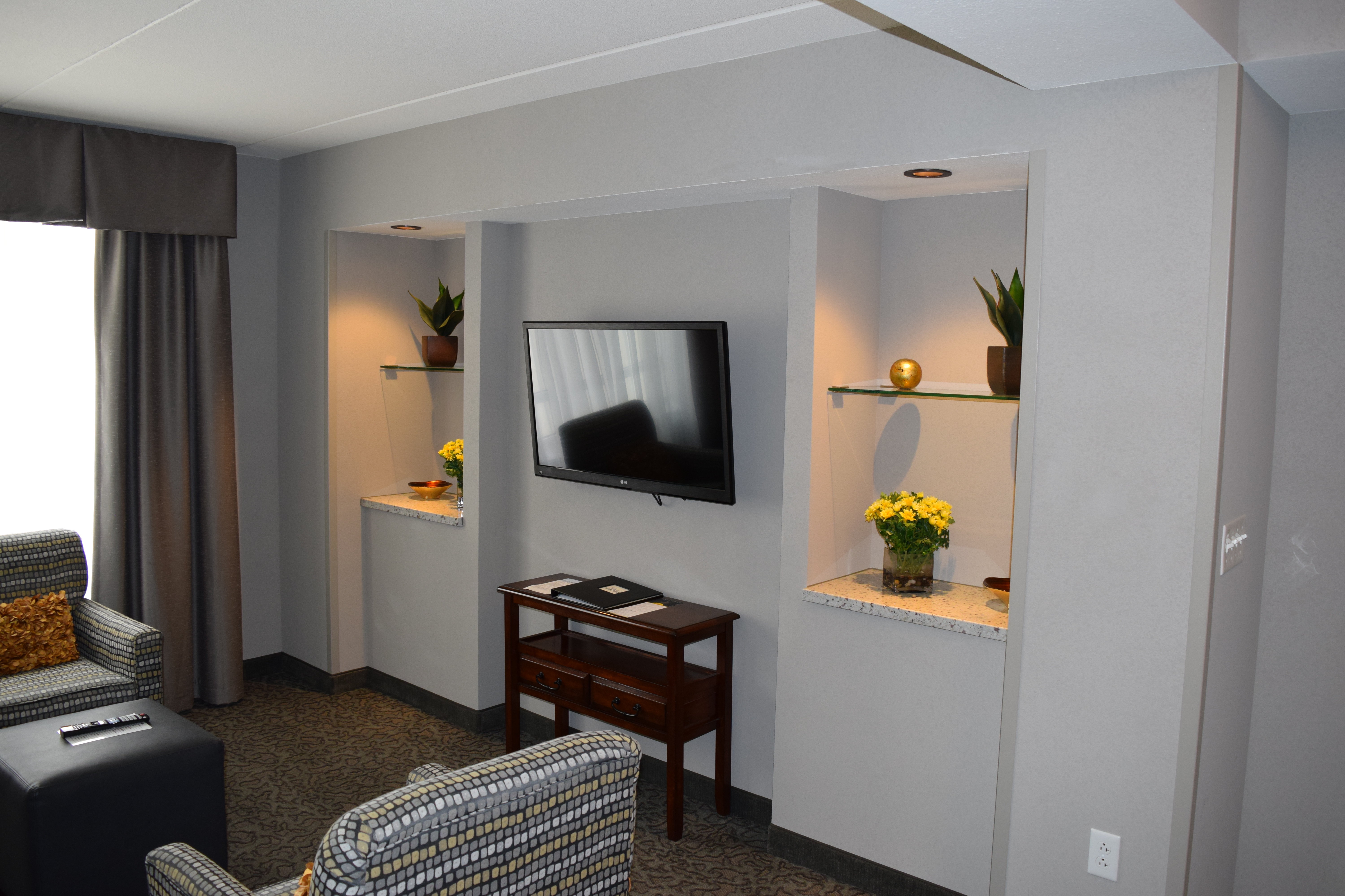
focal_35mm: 27
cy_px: 448
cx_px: 672
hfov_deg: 67.4
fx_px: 1009
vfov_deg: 47.9
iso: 800
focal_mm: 18
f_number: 5
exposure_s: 1/100
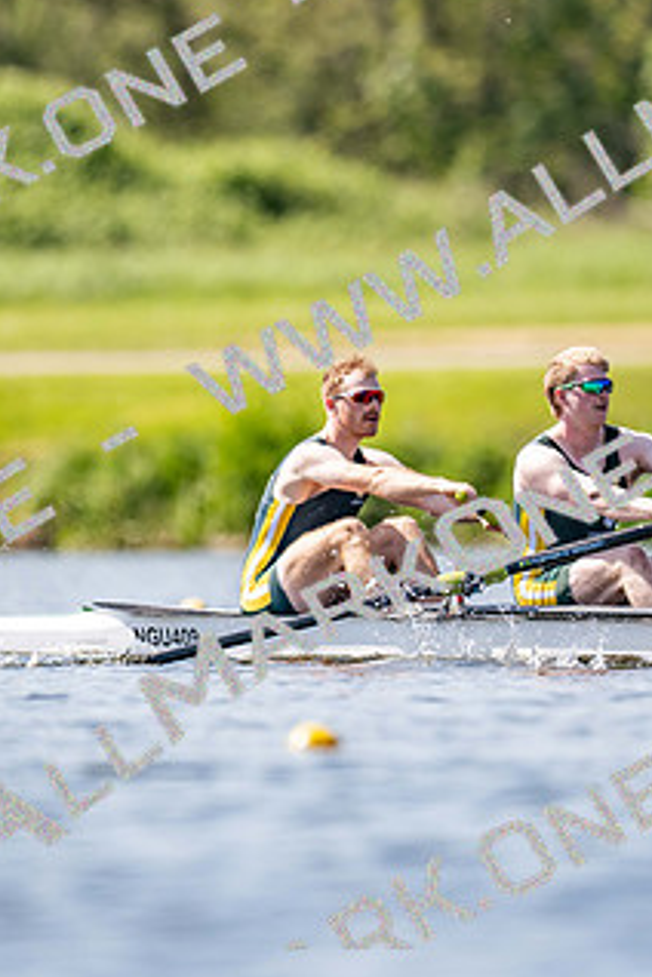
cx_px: 566
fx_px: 29745
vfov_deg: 1.9
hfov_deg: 1.3
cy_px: 424
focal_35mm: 1095
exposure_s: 1/2500
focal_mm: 600
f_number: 4
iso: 450
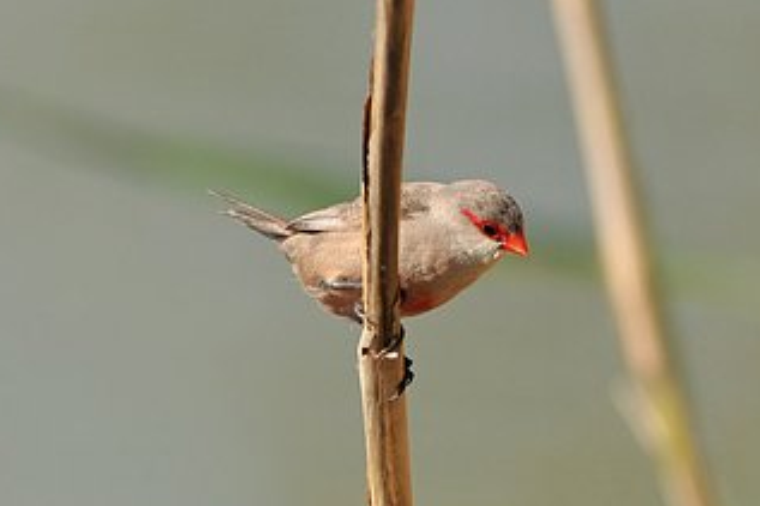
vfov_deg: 0.8
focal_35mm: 1695
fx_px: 35763
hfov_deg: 1.2
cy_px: 288
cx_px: 477
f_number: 5.6
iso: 400
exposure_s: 1/1600
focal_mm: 700
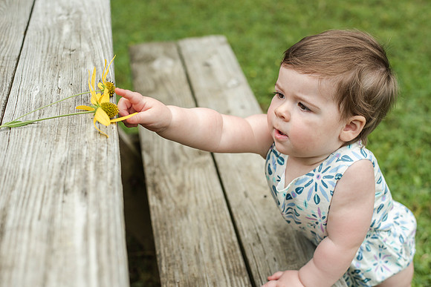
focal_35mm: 50
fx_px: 599
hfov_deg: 39.6
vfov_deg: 27.0
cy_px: 144
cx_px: 216
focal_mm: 50
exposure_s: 1/2500
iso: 640
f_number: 3.5
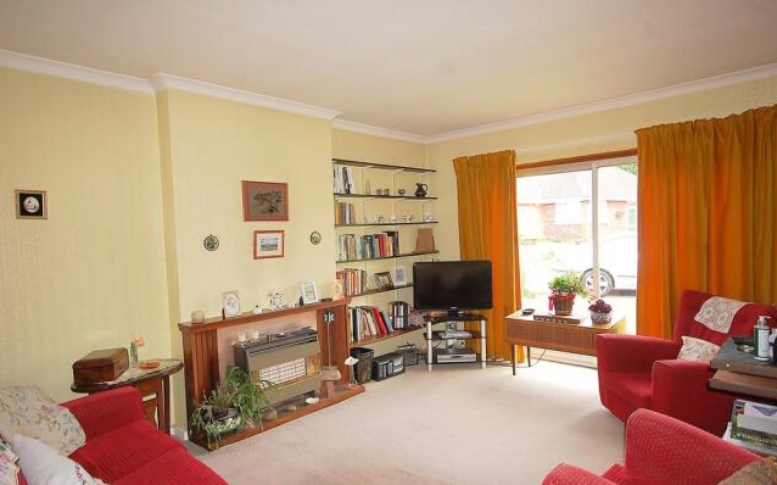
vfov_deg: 55.0
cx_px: 392
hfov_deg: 79.7
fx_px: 466
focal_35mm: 22
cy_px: 255
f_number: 5
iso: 400
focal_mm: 14
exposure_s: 1/60
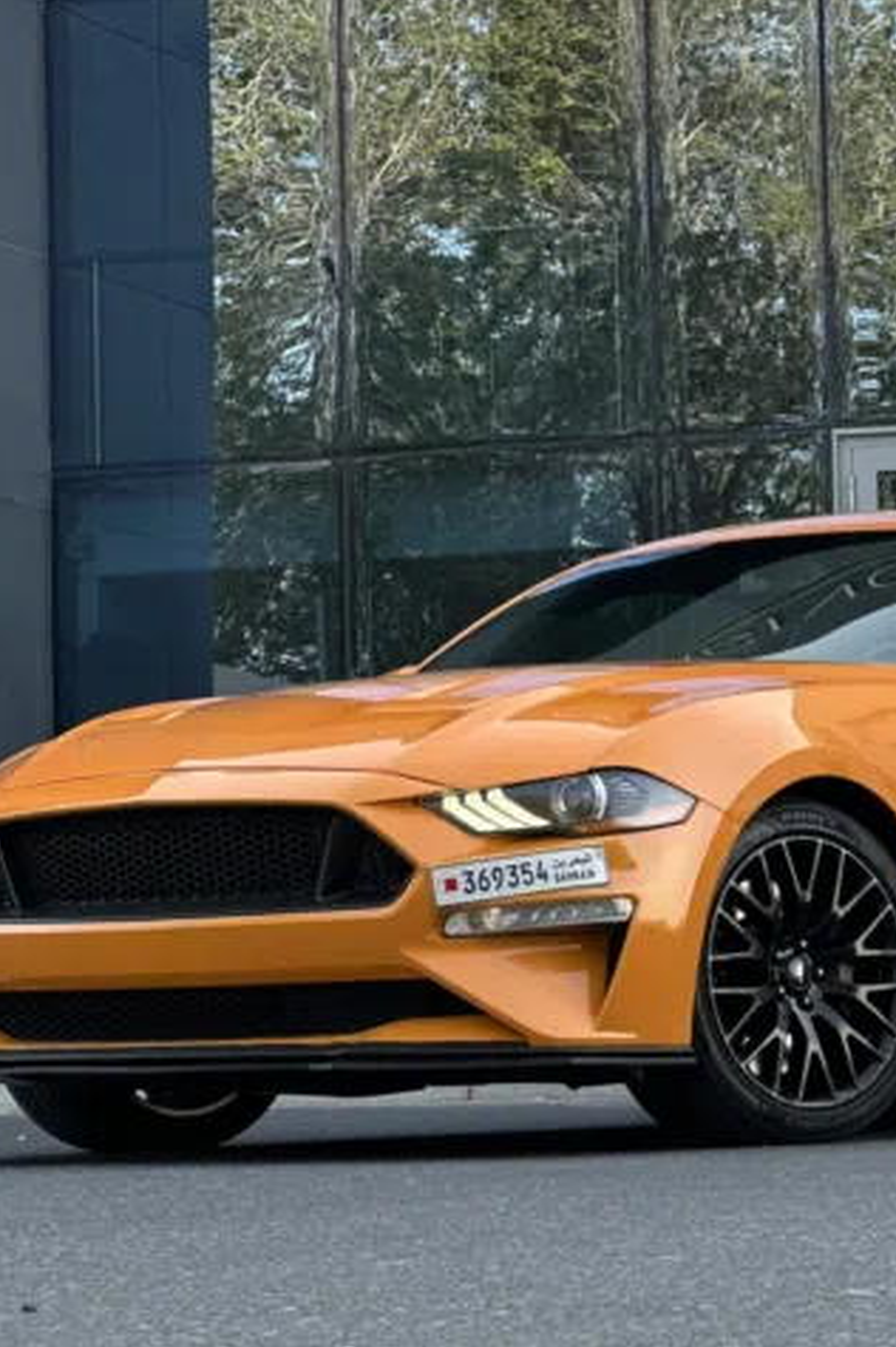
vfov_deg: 18.9
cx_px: 740
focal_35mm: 108
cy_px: 675
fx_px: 4038
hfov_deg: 12.6
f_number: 2.8
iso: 50
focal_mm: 9
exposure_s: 1/121
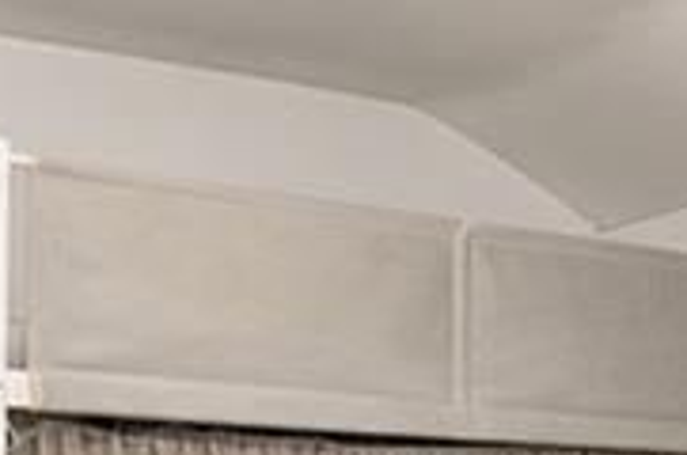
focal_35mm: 85
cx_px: 224
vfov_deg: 15.1
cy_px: 622
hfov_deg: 23.8
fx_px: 1619
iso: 1600
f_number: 8
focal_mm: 10
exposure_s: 1/100
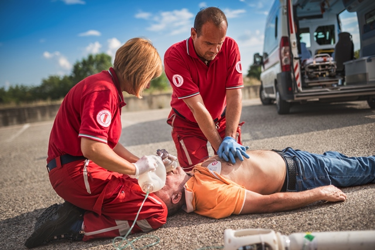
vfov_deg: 37.9
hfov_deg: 54.4
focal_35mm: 35
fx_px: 365
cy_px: 125
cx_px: 188
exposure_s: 1/3200
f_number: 1.8
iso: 100
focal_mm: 35
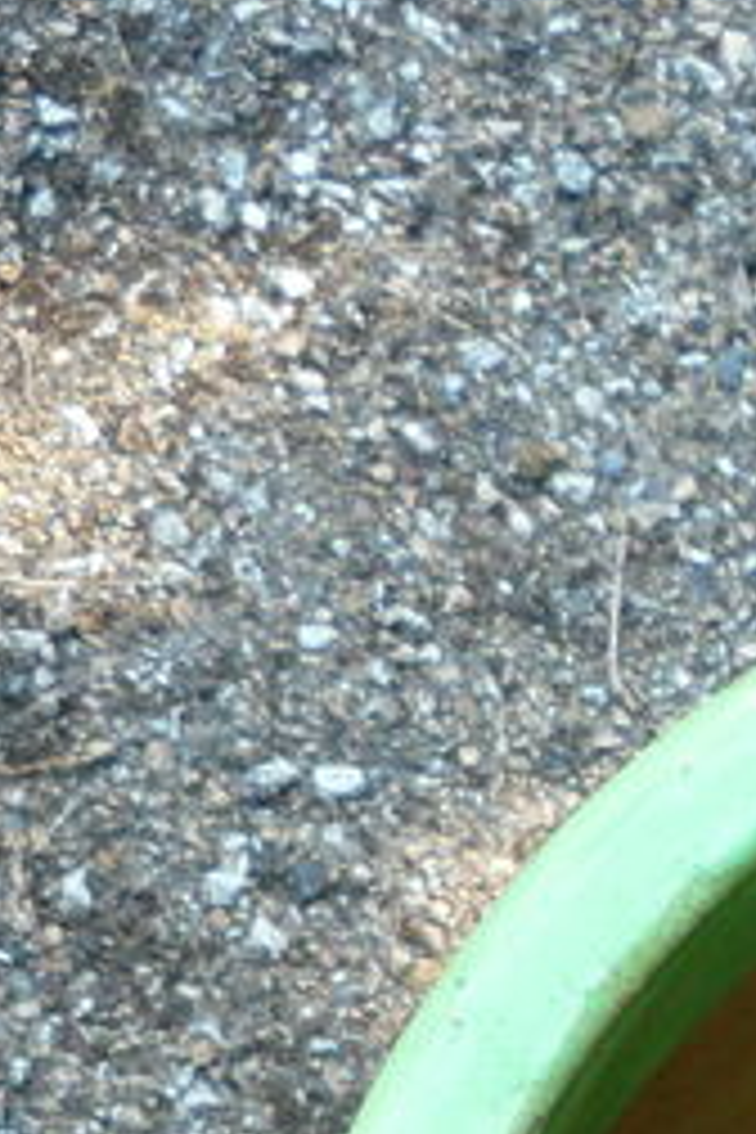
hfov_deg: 10.1
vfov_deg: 15.5
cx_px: 1575
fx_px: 3906
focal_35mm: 124
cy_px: 1580
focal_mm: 5.2
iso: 100
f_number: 3.3
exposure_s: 1/50
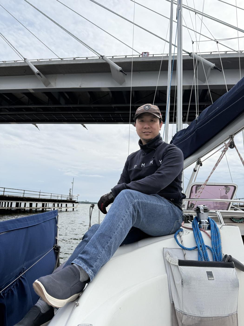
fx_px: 226
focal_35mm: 24
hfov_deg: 56.8
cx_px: 122
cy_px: 163
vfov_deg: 71.6
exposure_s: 1/7353
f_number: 1.78
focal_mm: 6.76
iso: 100
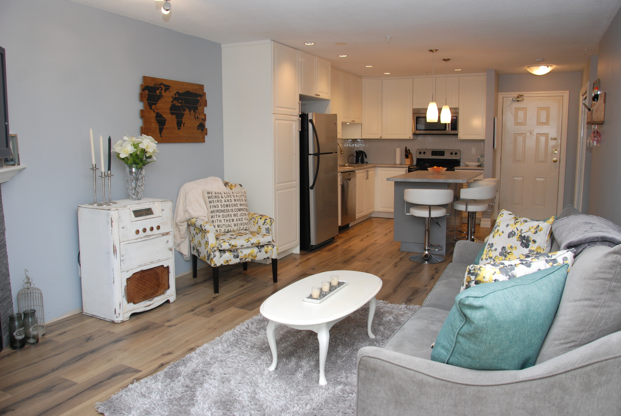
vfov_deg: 48.0
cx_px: 310
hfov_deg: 67.3
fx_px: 466
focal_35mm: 27
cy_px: 208
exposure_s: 1/60
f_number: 4.5
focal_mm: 18
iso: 400
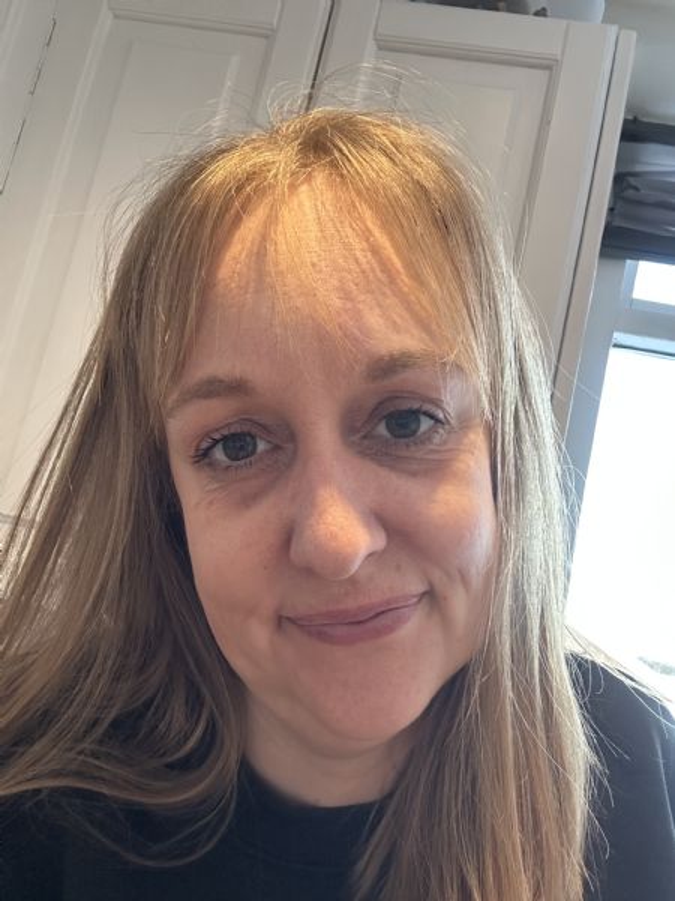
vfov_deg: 60.0
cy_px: 450
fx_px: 780
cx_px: 338
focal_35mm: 30
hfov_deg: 46.8
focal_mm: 2.69
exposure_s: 1/50
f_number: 1.9
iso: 200
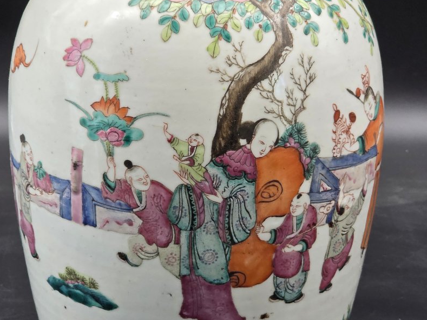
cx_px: 207
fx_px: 1295
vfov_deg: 14.1
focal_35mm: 105
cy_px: 153
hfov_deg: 18.7
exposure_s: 1/70
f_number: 2.4
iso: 160
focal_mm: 7.9
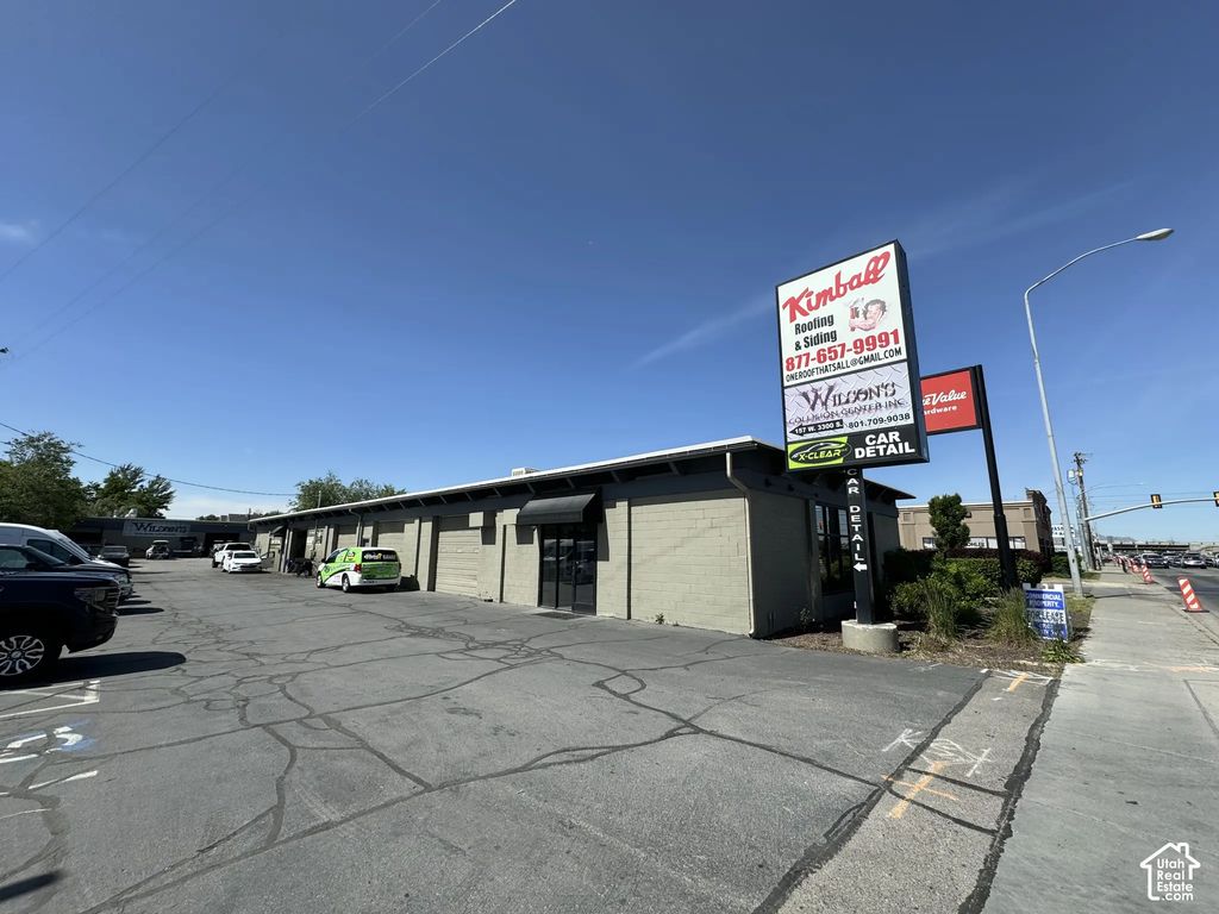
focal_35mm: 14
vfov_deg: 85.7
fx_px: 493
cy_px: 457
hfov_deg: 102.1
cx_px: 610
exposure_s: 1/2342
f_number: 2.2
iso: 50
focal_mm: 2.22
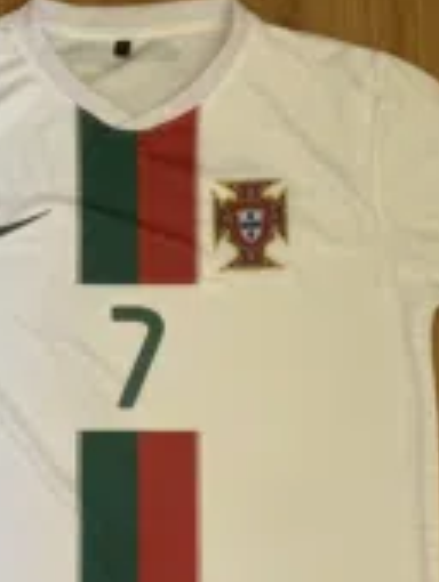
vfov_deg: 31.3
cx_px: 144
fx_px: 1029
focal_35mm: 61
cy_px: 397
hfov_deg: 24.0
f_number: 1.8
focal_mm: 4.25
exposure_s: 1/60
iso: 320
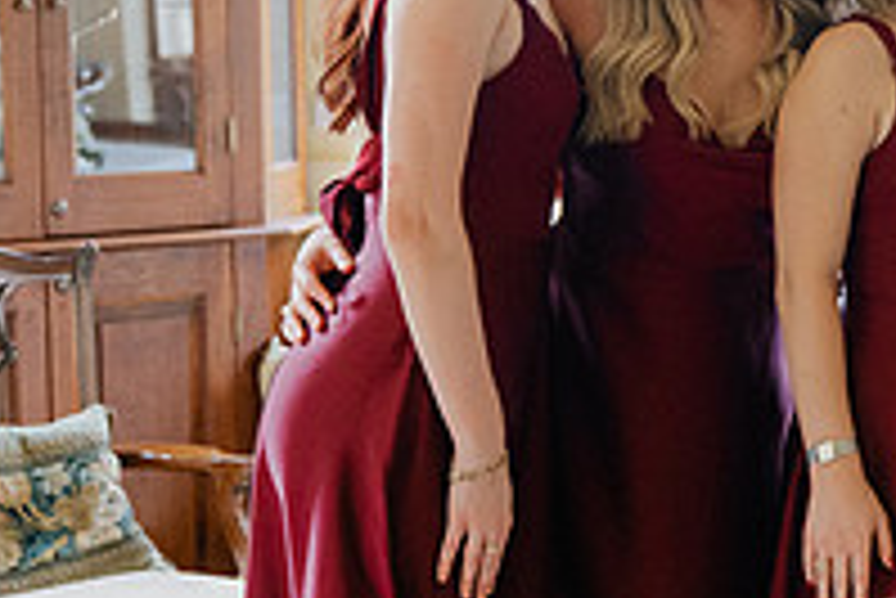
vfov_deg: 10.5
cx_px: 1229
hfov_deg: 14.8
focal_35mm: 131
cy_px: 241
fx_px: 3263
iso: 2000
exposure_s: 1/250
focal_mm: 45
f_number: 3.5
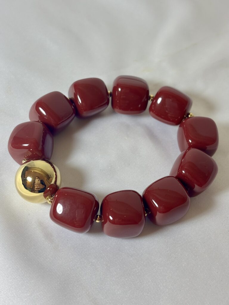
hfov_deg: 28.0
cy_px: 152
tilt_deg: -55.6
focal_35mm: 52
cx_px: 114
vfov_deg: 36.8
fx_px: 459
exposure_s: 1/100
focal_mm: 5.96
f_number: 1.6
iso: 25
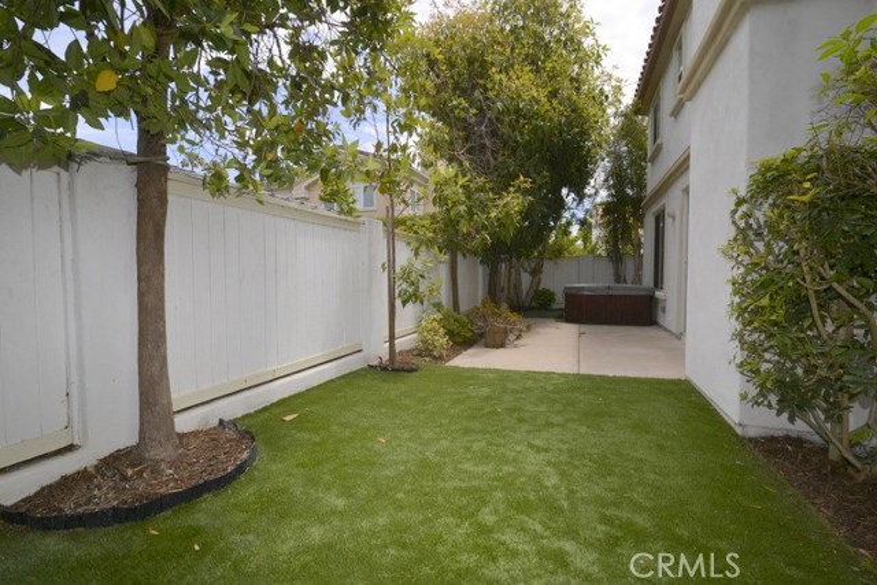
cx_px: 438
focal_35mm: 15
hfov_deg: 100.4
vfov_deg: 77.4
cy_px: 292
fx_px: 365
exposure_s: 1/200
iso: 100
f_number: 9
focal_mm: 10
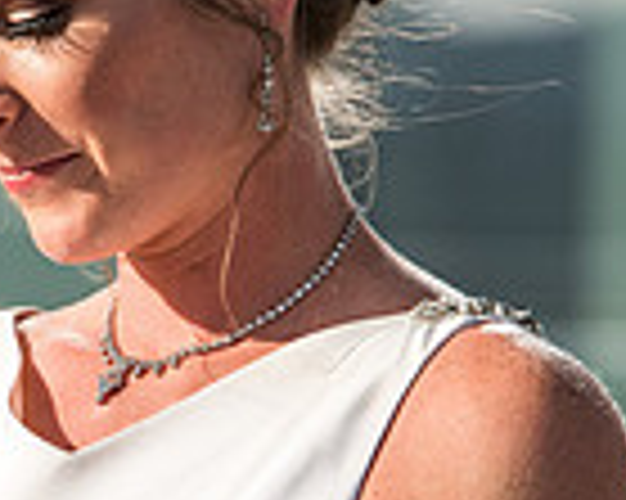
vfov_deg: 1.7
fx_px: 17329
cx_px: 115
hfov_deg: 2.1
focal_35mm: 936
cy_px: 376
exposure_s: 1/3200
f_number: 2.8
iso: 200
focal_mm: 200
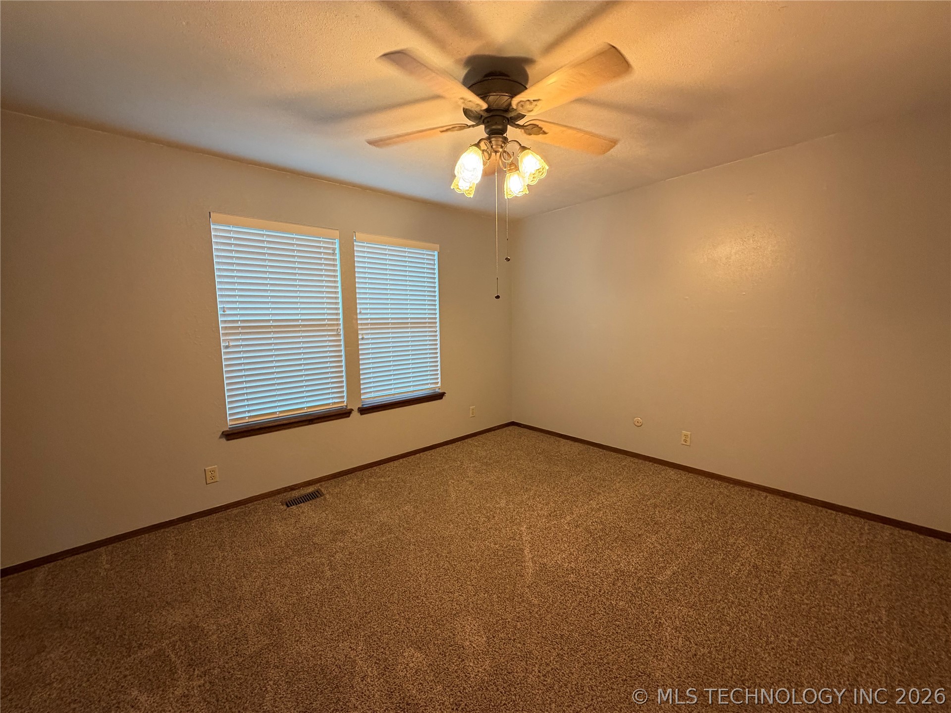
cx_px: 476
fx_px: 385
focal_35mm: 14
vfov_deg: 85.7
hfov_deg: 102.1
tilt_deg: -5.8
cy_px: 356
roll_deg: +1.3
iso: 250
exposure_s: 1/60
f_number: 2.2
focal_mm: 2.22
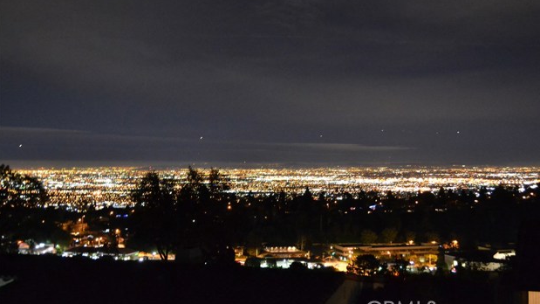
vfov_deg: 23.0
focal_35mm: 52
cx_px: 275
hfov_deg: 39.9
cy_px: 135
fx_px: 744
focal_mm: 32
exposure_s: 1/2.5
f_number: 4.8
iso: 3200
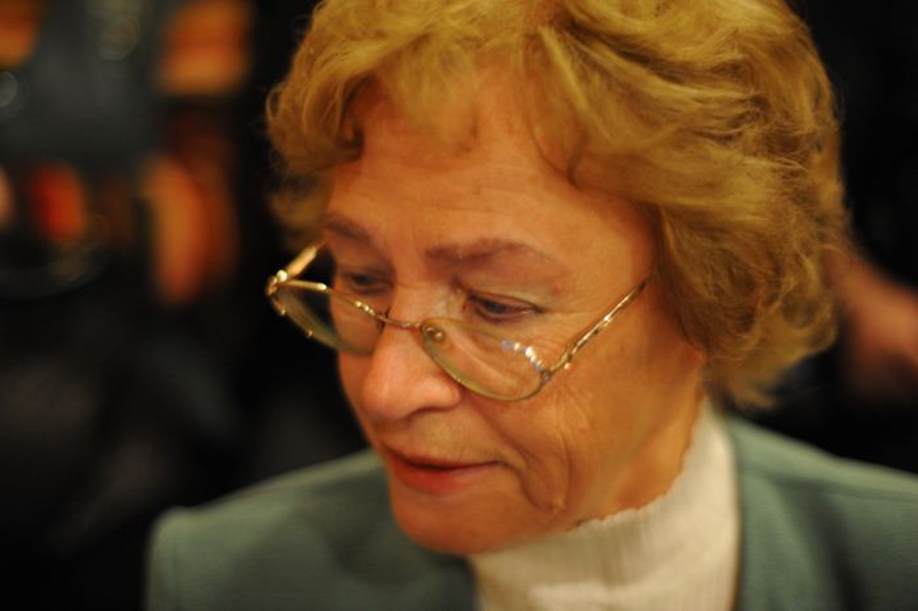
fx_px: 1274
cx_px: 459
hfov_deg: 39.6
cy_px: 306
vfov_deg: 27.0
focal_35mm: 50
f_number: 1.4
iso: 3200
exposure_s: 1/50
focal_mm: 50
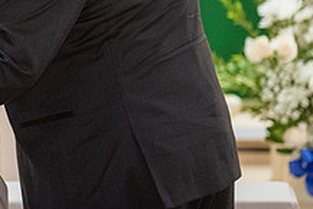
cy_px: -67
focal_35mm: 378
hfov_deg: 5.4
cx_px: 10
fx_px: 3289
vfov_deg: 3.6
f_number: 2.8
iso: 2000
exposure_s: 1/160
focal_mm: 135
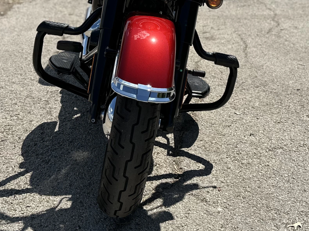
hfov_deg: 31.7
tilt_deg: -19.3
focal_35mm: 61
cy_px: 47
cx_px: 169
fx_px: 544
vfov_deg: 23.7
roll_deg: +1.0
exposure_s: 1/5525
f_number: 1.78
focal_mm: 6.86
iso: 80
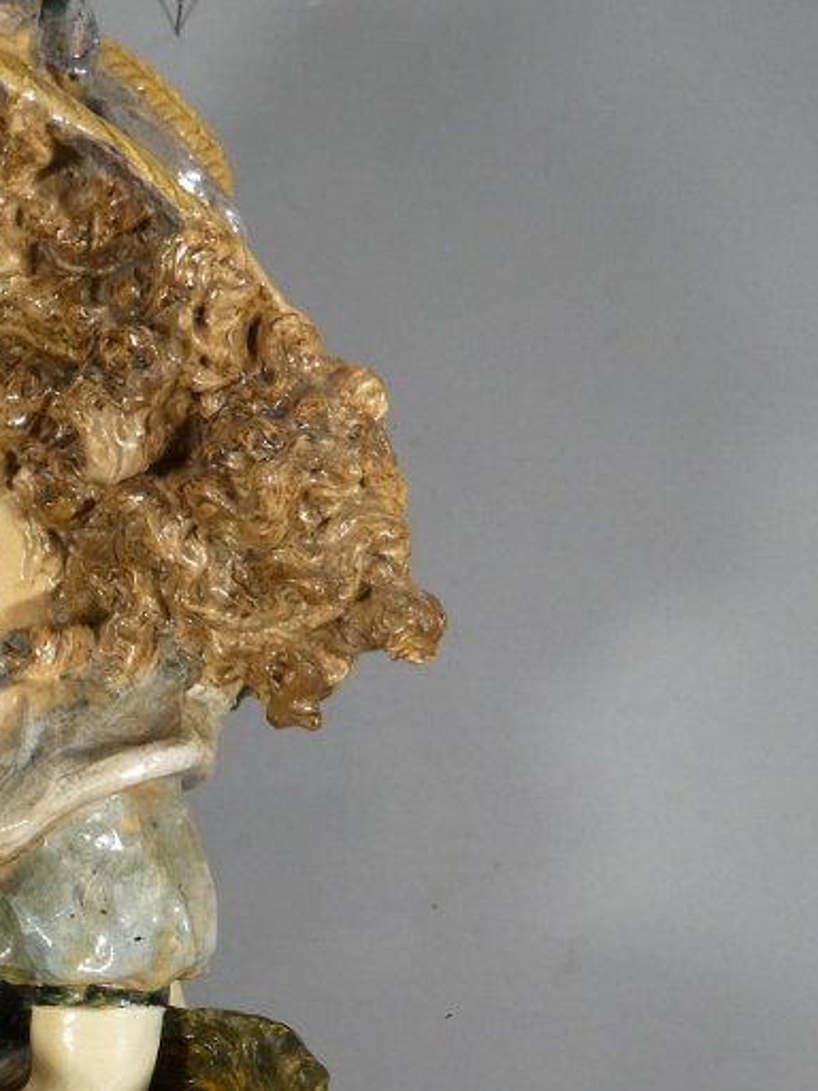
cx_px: 70
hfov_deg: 33.9
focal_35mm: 40
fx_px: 1260
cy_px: 950
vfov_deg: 43.4
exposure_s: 1/125
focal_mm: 3.6
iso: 200
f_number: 2.8
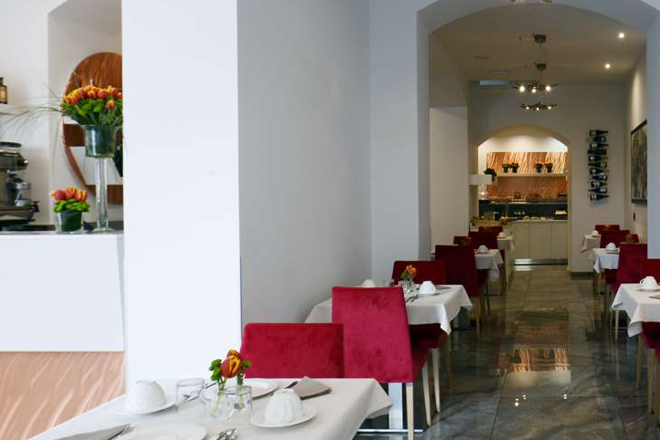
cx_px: 541
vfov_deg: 37.8
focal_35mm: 35
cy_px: 188
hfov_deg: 50.6
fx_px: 642
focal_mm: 17
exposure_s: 1/2
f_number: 11
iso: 100
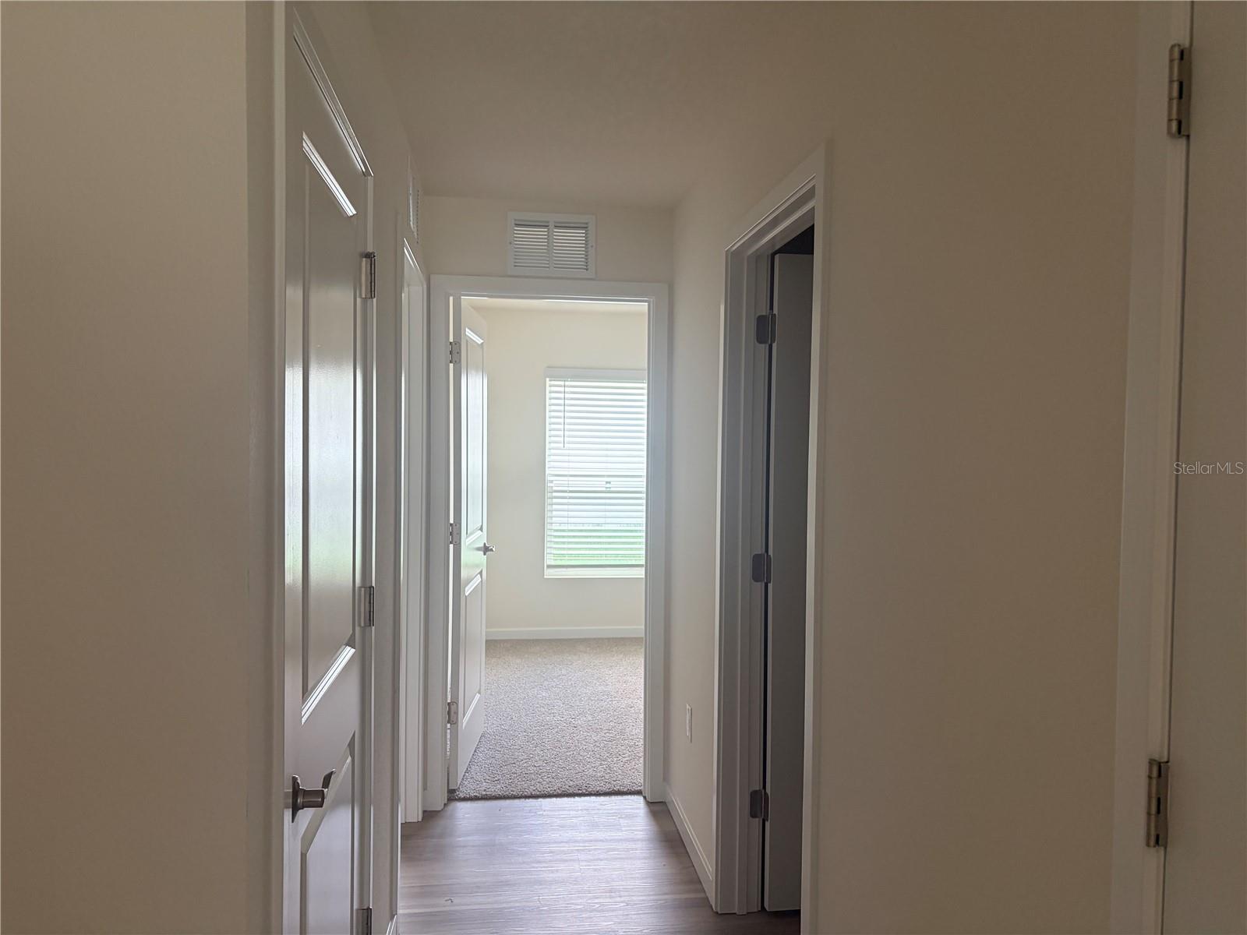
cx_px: 624
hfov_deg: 67.3
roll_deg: -0.8
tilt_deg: -1.9
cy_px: 468
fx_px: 937
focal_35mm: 26
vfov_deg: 53.1
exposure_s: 1/74
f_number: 1.6
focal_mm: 5.96
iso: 125
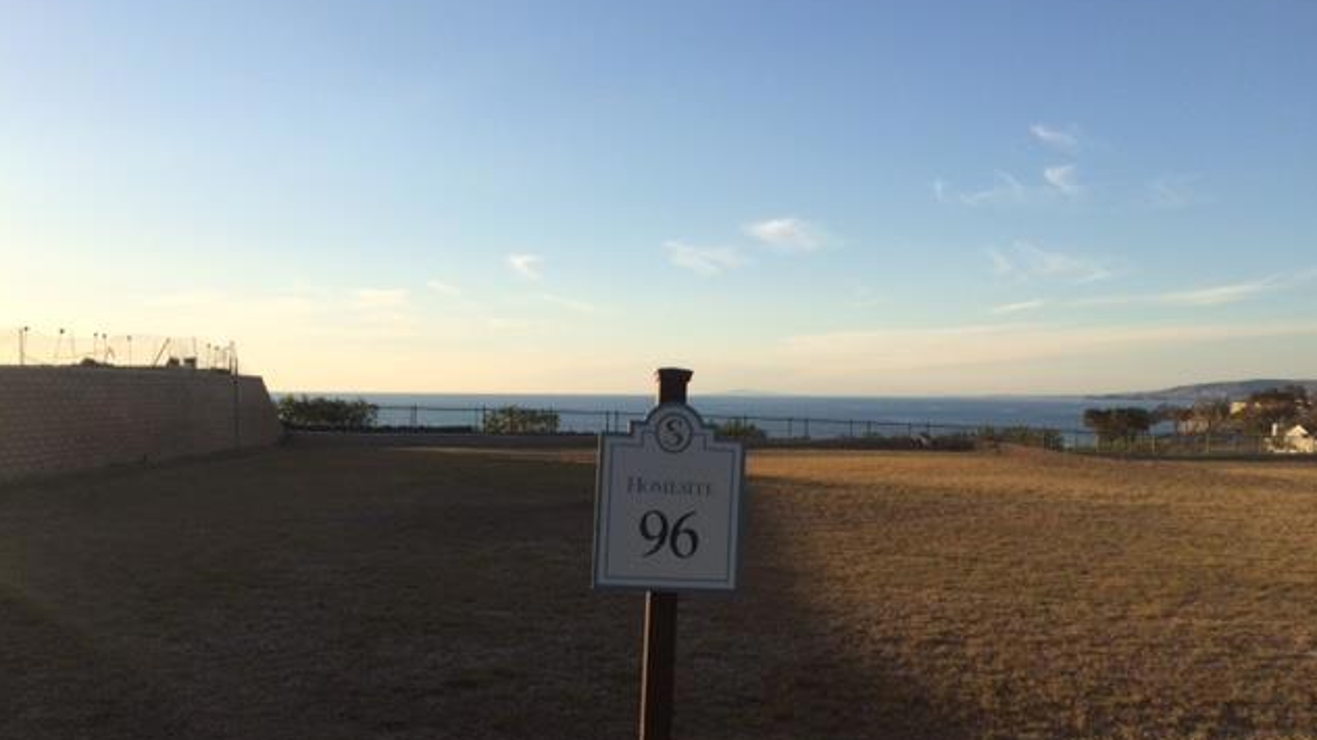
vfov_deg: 36.4
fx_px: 1117
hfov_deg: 61.0
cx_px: 661
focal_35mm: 32
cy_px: 469
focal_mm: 4.15
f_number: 2.2
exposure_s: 1/1520
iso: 32
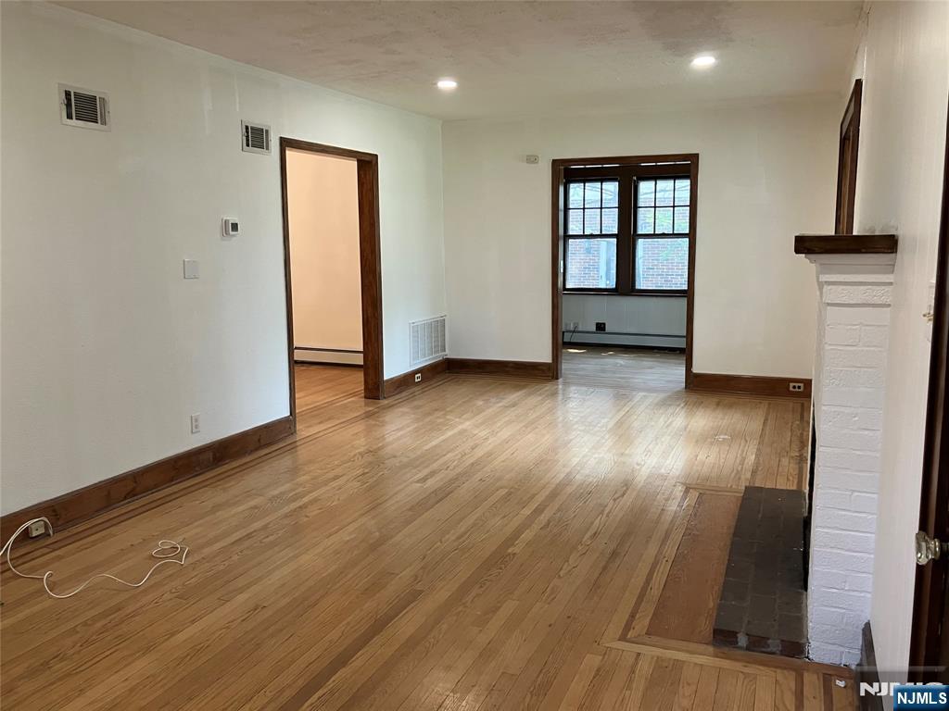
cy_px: 356
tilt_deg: -6.3
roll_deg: +0.9
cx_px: 474
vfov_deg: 49.7
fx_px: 768
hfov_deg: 63.4
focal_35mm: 28
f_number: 1.8
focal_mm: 3.99
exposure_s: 1/60
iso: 100
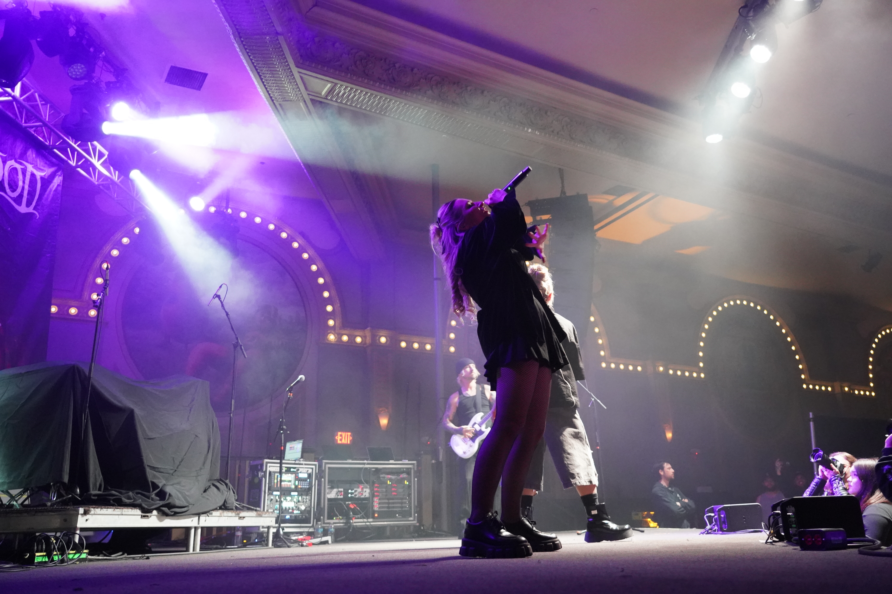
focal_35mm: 30
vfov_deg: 43.6
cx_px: 446
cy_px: 297
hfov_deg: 61.9
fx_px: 743
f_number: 4
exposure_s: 1/60
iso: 12800
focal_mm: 30
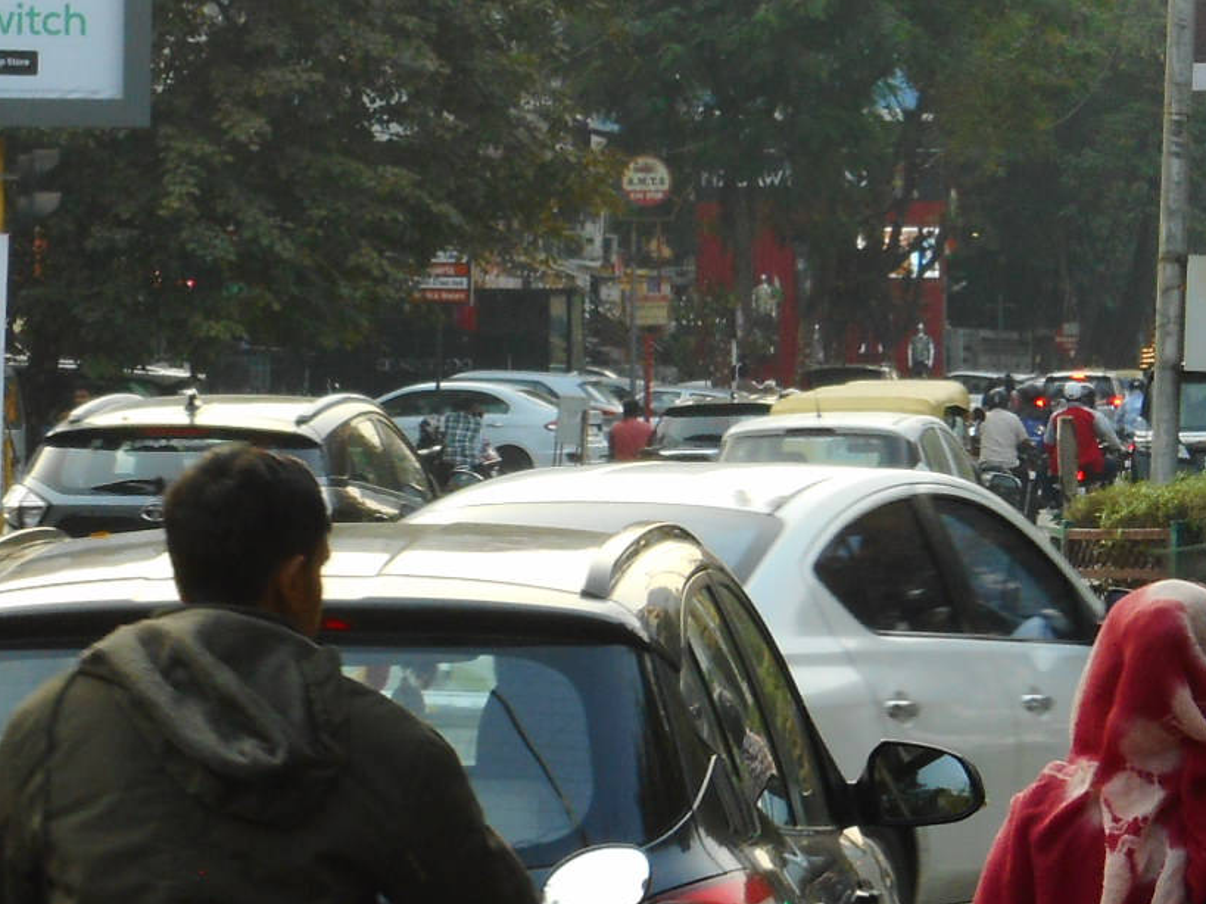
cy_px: 489
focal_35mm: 283
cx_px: -168
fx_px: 9858
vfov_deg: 5.3
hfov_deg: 7.0
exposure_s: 1/60
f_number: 5.8
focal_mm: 18.2
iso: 110
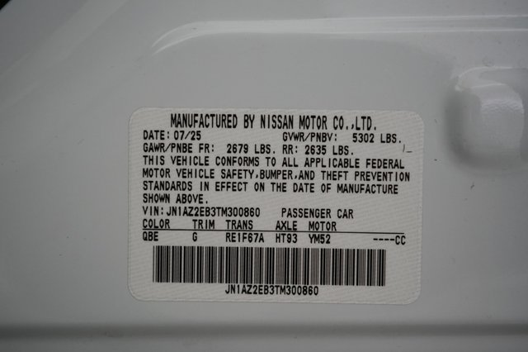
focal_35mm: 28
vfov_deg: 46.4
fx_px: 410
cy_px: 176
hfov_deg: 65.5
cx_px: 264
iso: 1600
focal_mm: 28
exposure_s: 1/60
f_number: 3.5
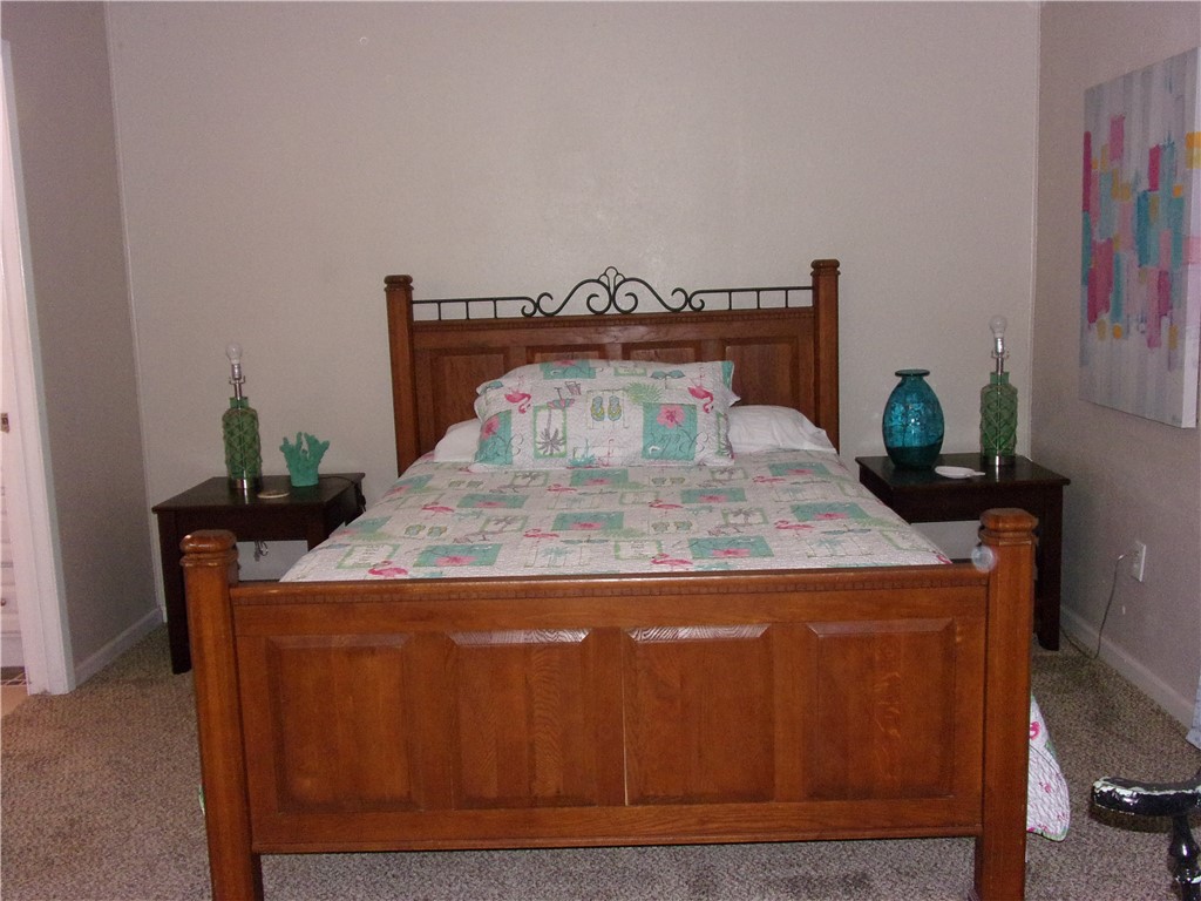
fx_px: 1145
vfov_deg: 42.9
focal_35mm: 33
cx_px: 600
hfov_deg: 55.4
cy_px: 450
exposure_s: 1/34
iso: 320
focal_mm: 5.9
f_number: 3.7
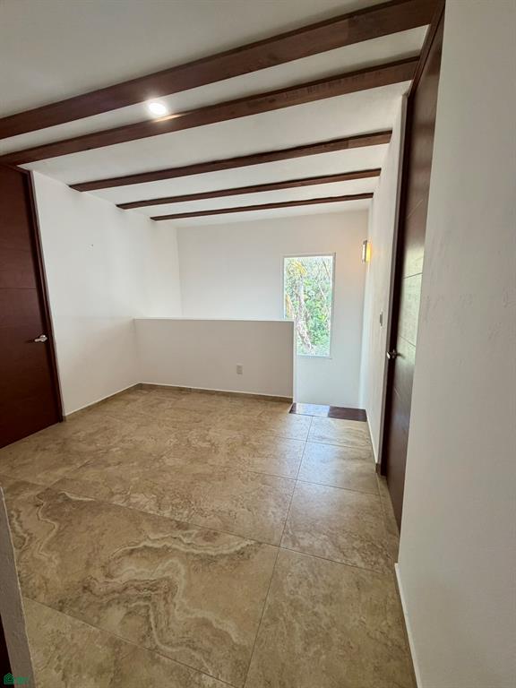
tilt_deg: -8.8
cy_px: 344
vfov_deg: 102.1
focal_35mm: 14
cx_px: 258
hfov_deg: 85.7
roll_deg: +1.2
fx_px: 278
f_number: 2.2
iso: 200
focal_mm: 2.22
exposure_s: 1/60
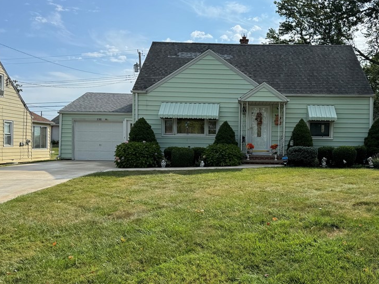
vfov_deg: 41.7
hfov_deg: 53.1
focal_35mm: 34
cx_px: 246
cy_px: 156
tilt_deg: -1.8
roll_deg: -1.0
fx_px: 372
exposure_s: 1/4049
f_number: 1.78
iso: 80
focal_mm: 6.76
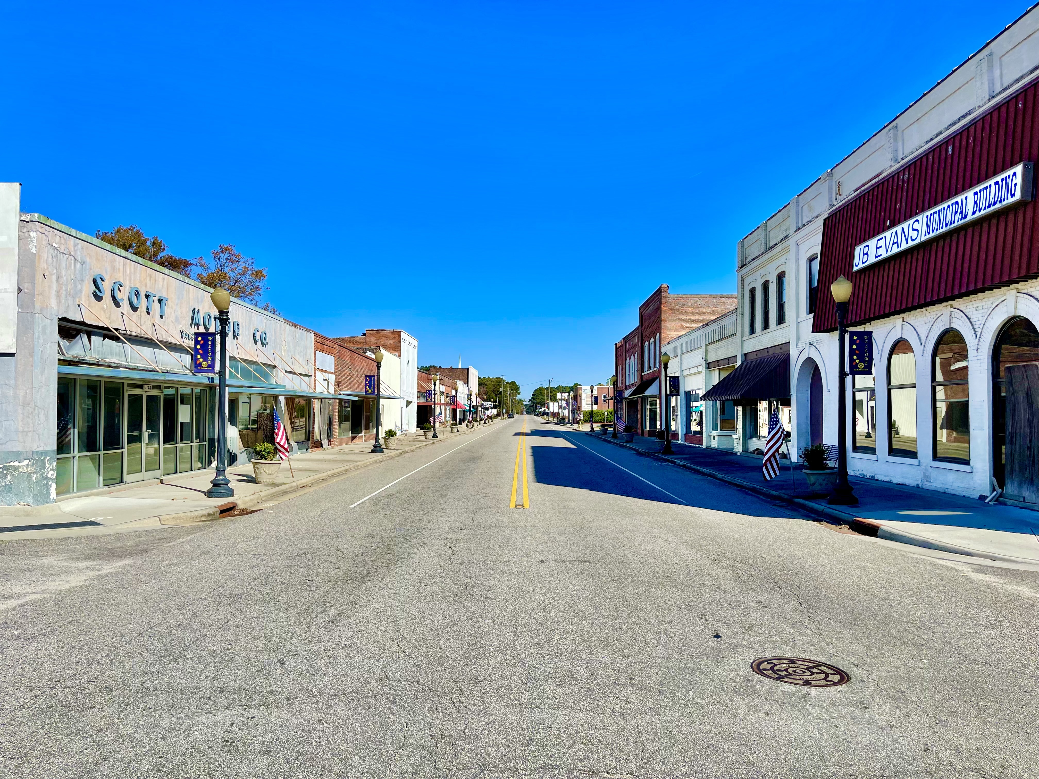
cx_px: 520
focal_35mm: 26
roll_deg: -0.6
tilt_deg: +1.3
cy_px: 390
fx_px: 780
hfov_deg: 67.3
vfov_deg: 53.1
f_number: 1.6
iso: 32
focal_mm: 5.1
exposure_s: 1/4902
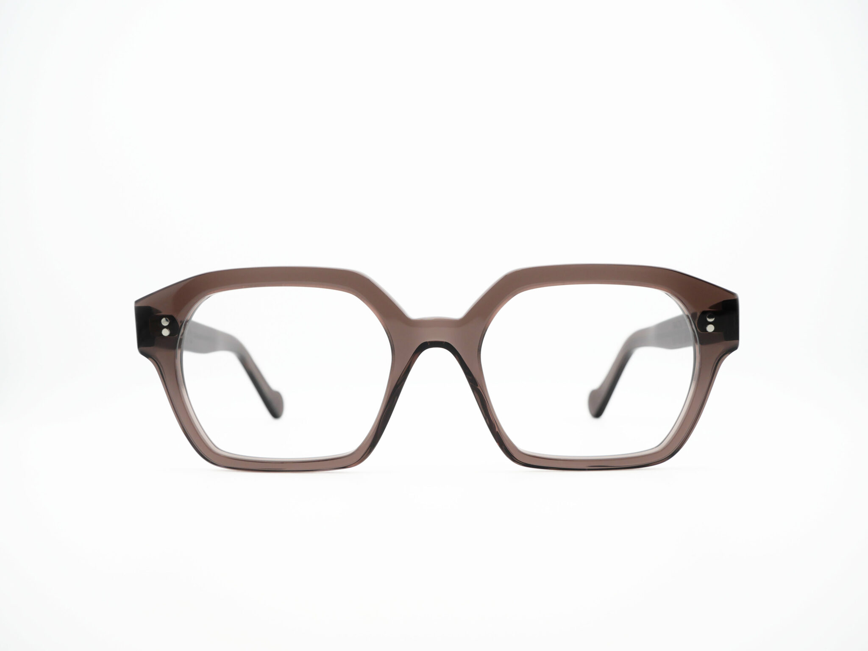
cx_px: 434
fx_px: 1003
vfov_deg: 36.0
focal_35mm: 40
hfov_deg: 46.8
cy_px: 326
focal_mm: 20
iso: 200
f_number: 5.6
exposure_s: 1/250
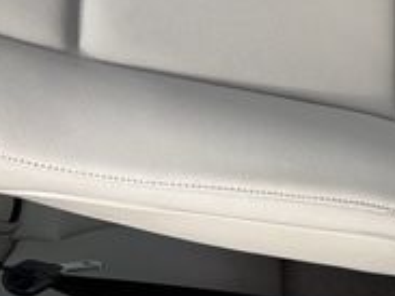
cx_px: 406
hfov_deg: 22.3
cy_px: -86
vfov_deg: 16.6
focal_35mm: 84
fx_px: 958
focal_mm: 6.76
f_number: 1.78
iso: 80
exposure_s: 1/1770
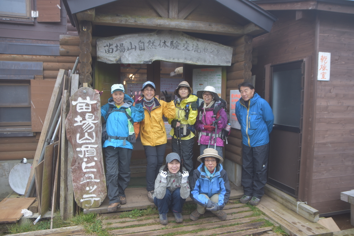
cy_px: 118
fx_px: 251
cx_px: 177
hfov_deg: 70.4
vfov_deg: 50.4
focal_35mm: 26
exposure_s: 1/25
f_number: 2.8
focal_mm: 17
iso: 160
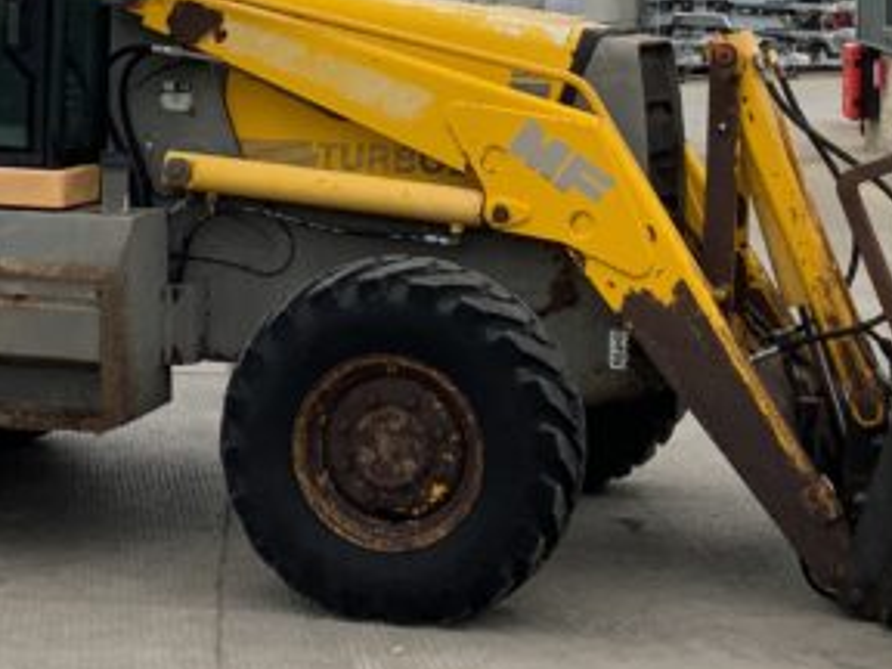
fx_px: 2654
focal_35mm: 103
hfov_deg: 19.0
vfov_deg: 14.2
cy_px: 19
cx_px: 288
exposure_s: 1/1490
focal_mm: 3
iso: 16
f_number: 1.8
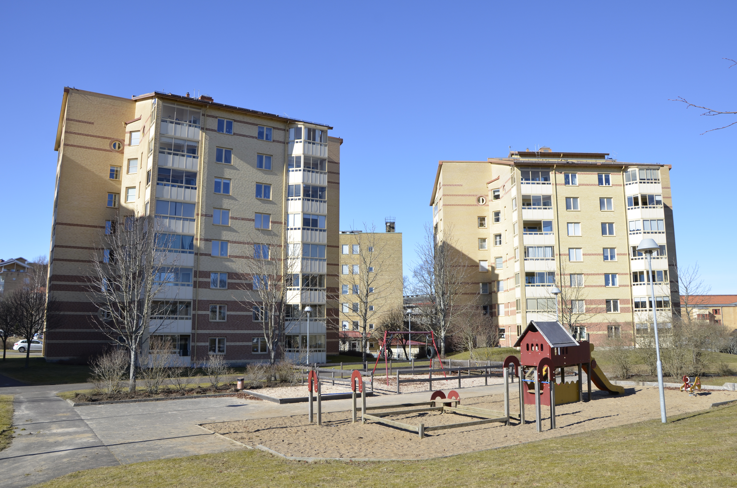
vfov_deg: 47.7
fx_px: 552
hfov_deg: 67.5
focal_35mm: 27
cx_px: 368
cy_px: 244
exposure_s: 1/250
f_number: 8
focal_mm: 18
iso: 125
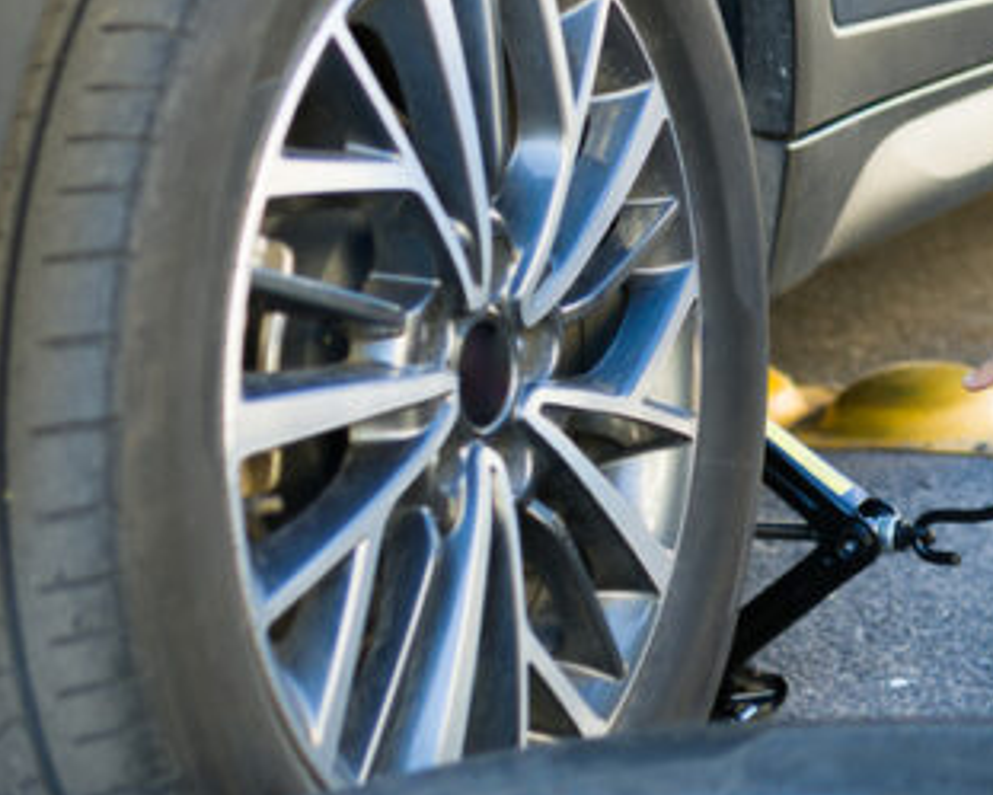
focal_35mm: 108
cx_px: 1319
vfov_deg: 14.1
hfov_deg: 16.7
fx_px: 3175
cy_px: 56
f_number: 1.8
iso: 100
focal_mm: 35
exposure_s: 1/160
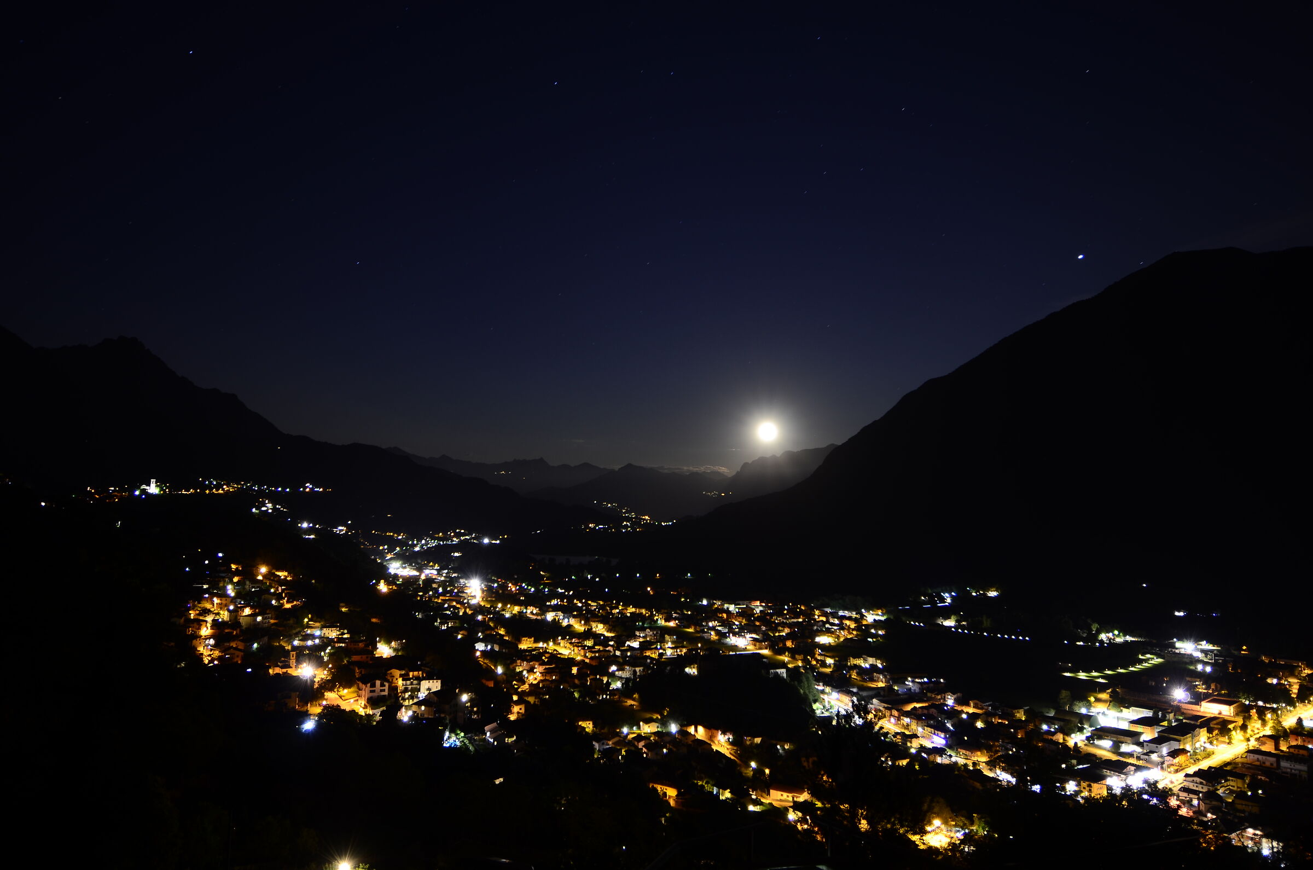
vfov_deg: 55.9
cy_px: 435
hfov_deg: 77.4
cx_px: 656
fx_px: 819
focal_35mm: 22
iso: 100
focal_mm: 15
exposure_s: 30
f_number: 4
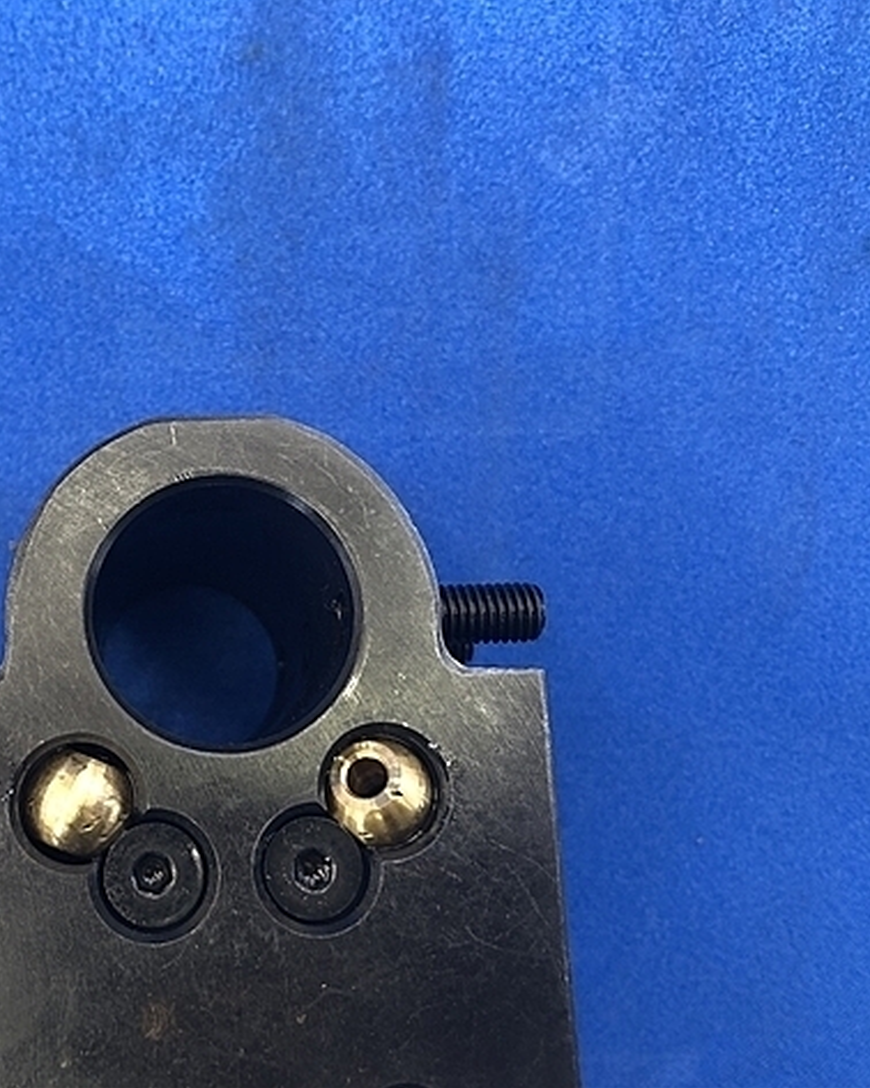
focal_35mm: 37
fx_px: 1192
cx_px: 212
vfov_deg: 49.1
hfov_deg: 39.0
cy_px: 541
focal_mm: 3.99
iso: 50
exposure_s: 1/15
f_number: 1.8
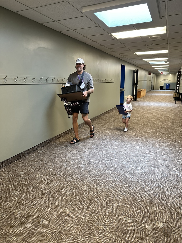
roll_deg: +0.1
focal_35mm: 24
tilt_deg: -13.1
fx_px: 168
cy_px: 122
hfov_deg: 56.8
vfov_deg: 71.6
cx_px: 91
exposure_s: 1/60
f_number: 1.78
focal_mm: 6.86
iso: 320
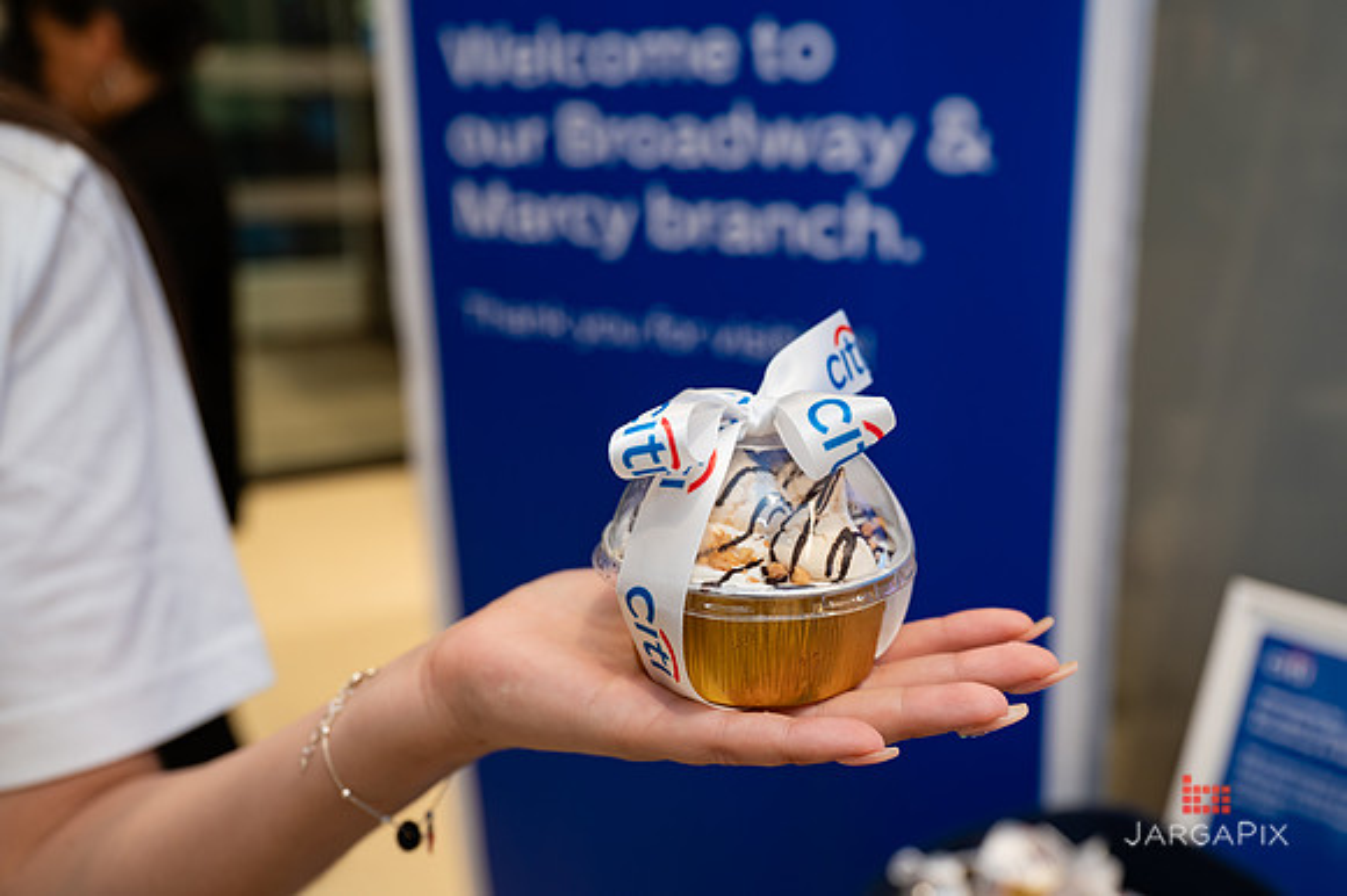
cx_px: 674
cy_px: 448
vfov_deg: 36.7
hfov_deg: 53.0
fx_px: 1351
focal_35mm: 36
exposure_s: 1/160
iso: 400
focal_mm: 36
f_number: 4
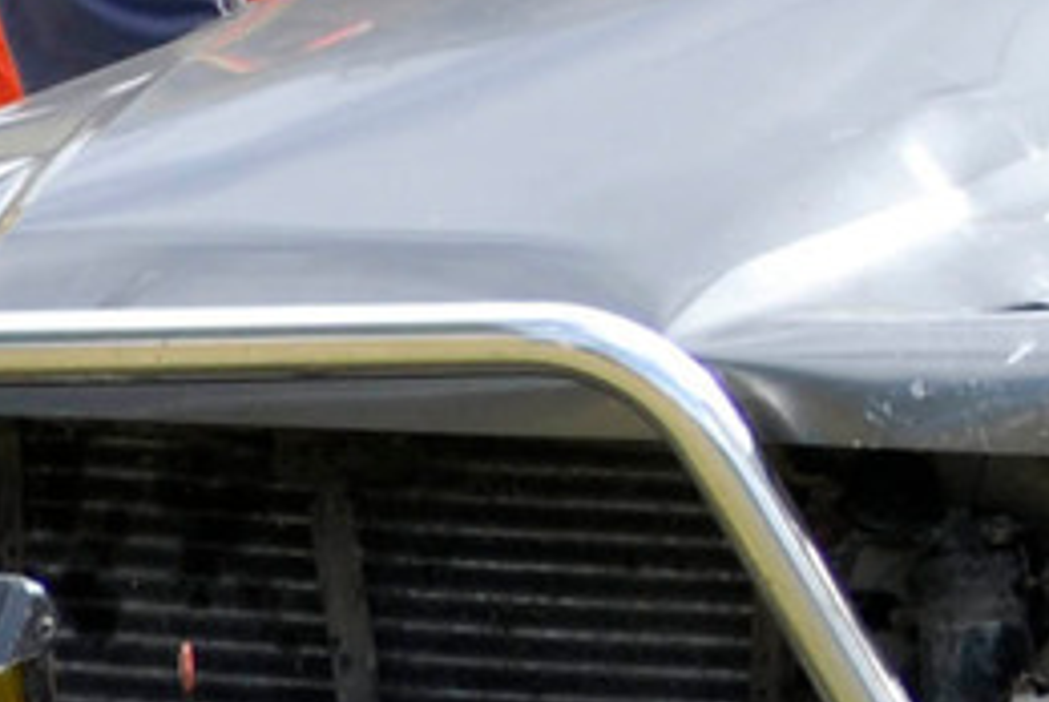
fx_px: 64614
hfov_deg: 0.9
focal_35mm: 2215
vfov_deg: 0.6
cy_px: -401
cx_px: 2703
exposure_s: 1/400
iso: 125
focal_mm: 200
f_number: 2.8
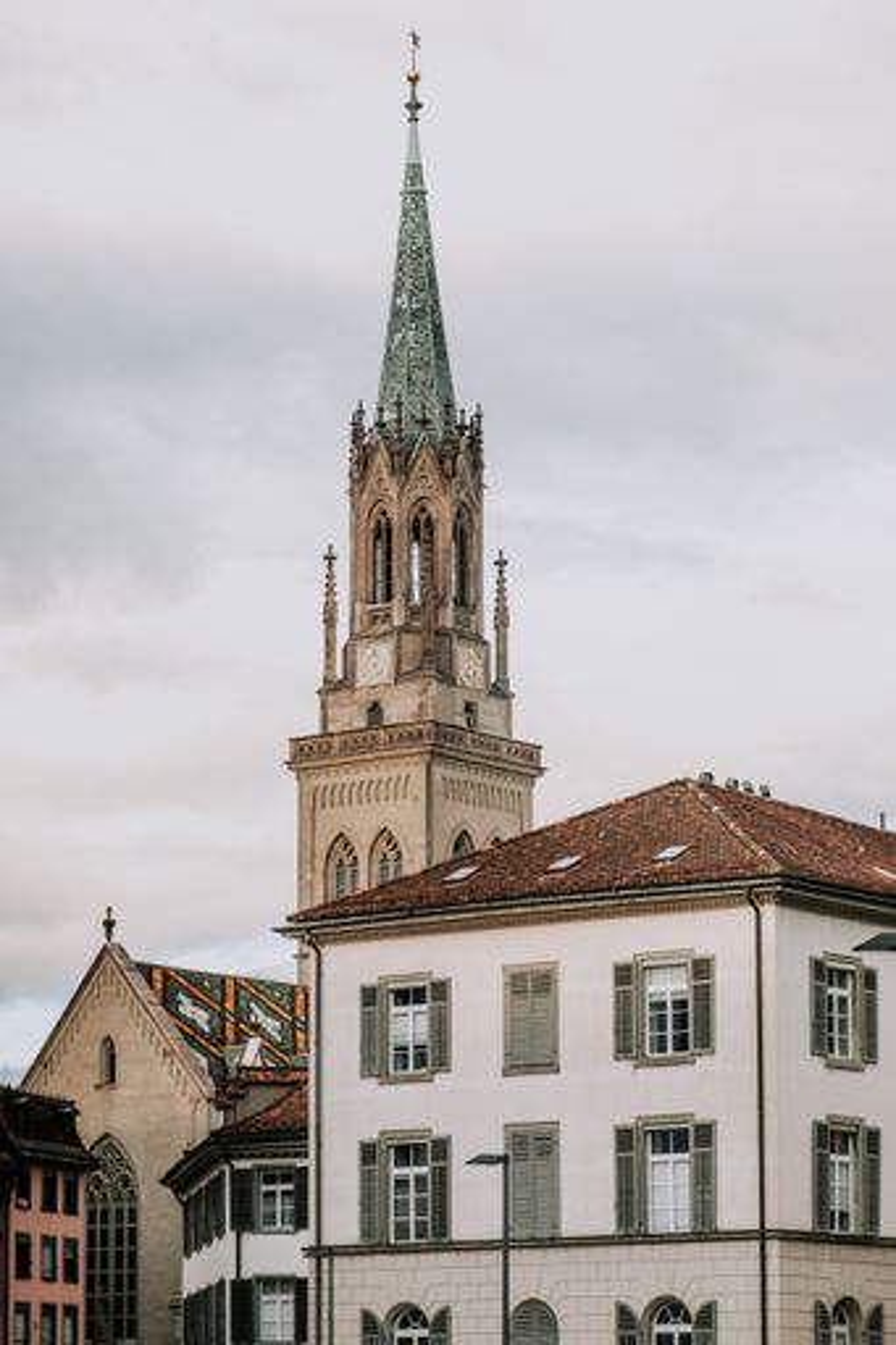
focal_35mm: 83
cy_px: 672
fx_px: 3101
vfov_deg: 24.5
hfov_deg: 16.4
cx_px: 448
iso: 500
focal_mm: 55
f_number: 5.6
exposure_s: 1/500
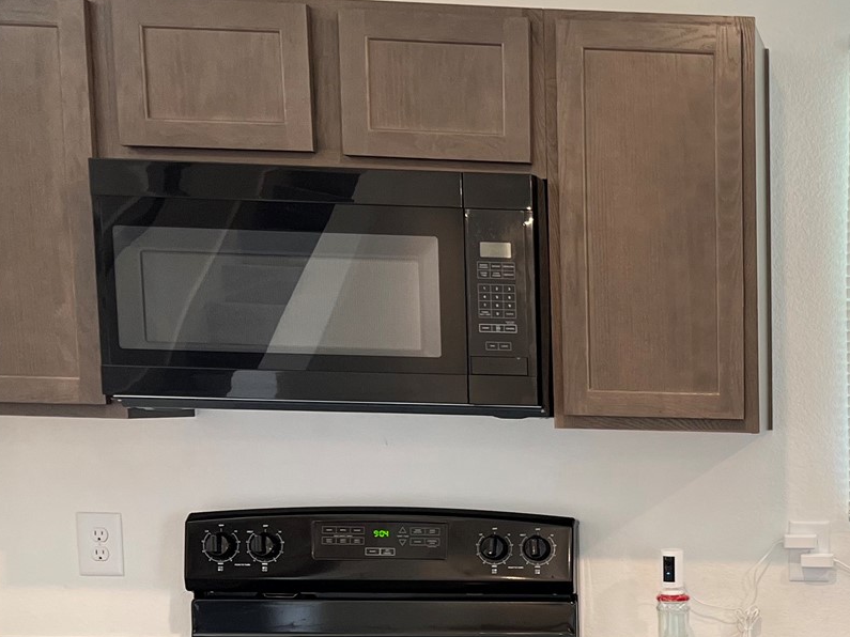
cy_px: 623
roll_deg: -1.5
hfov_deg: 25.7
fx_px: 1645
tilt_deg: -8.6
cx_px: 1046
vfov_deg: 21.2
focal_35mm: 67
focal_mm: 5.7
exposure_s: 1/60
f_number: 1.5
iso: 64
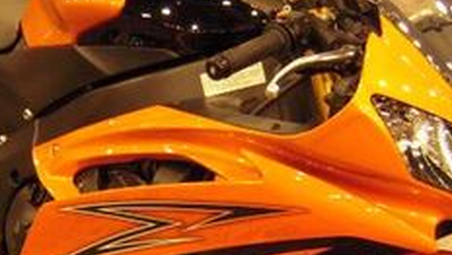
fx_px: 1260
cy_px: 197
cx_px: 140
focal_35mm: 105
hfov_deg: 20.3
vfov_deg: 11.5
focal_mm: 5
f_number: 2.7
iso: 400
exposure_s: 1/30
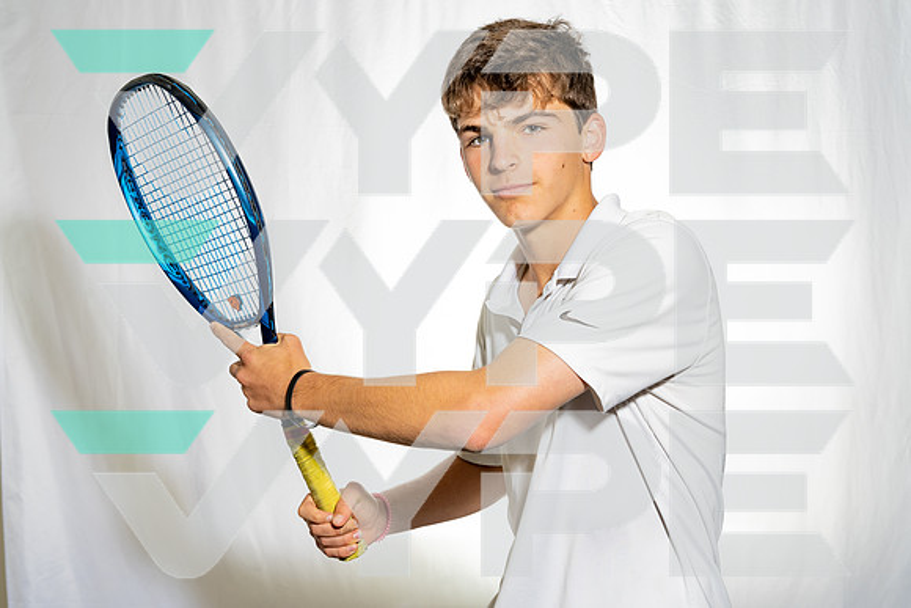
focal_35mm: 51
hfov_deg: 38.9
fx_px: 1291
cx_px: 456
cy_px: 304
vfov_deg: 26.5
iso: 100
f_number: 8
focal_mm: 51
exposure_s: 1/250
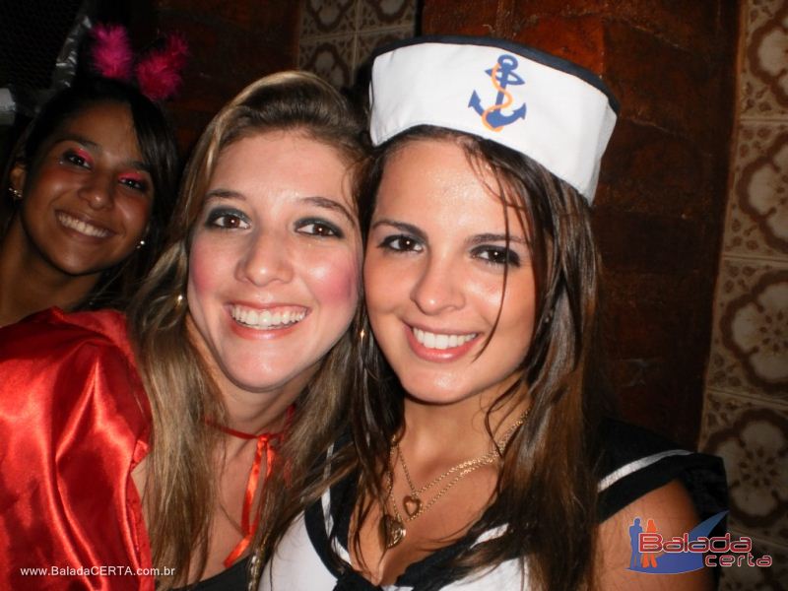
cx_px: 394
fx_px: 820
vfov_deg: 39.7
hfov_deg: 51.4
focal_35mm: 36
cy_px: 296
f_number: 3.1
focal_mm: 6.3
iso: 125
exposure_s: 1/30
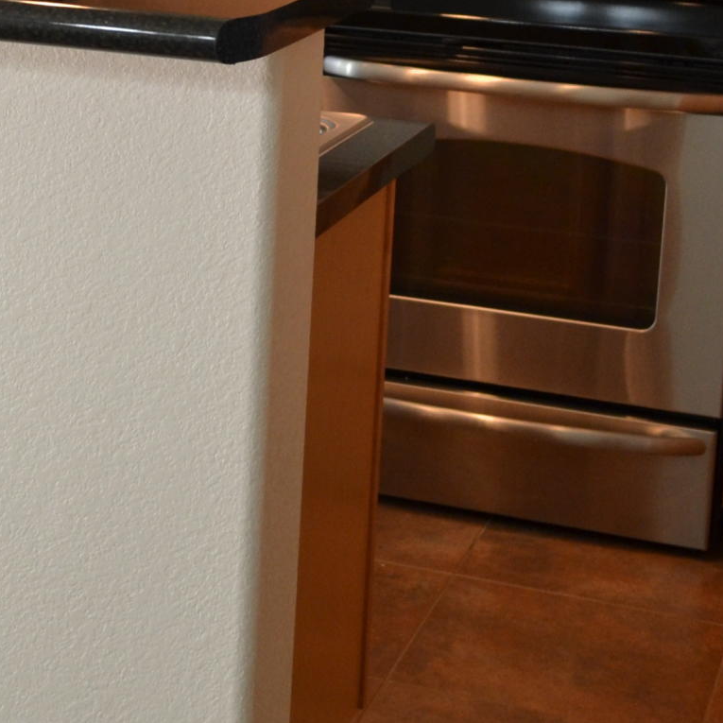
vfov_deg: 18.8
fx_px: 2127
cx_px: 6
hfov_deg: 18.8
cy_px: 7
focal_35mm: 90
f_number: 3.5
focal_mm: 18
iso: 400
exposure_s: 1/50
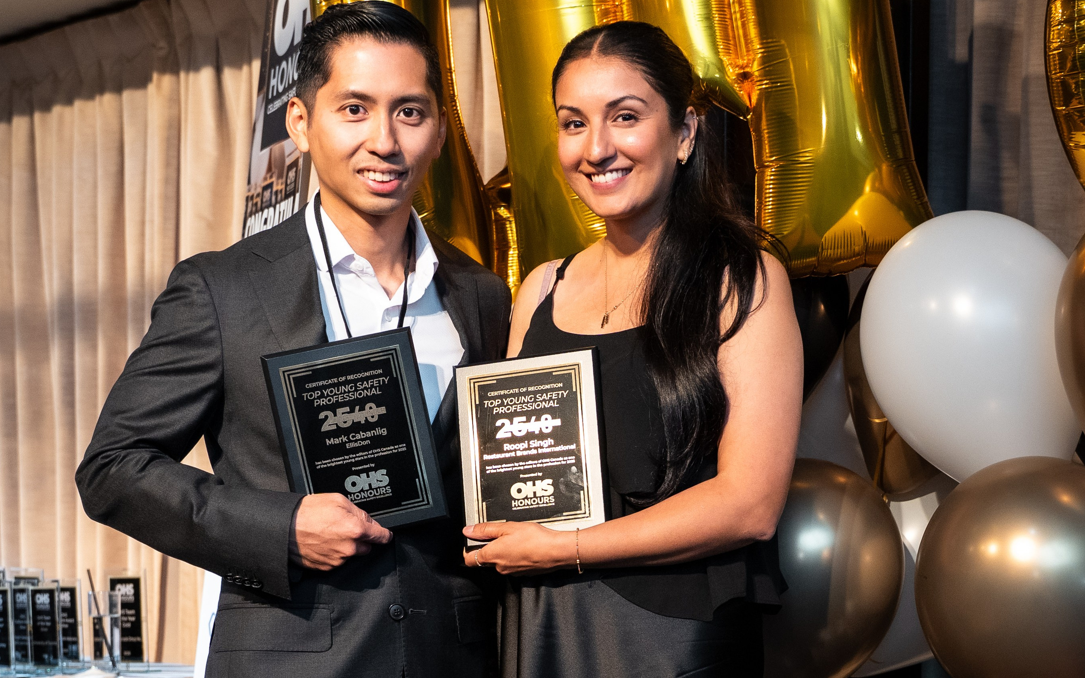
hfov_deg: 27.1
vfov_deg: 16.7
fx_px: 2247
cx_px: 602
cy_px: 730
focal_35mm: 76
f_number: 2.8
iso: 1600
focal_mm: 29.8
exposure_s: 1/125
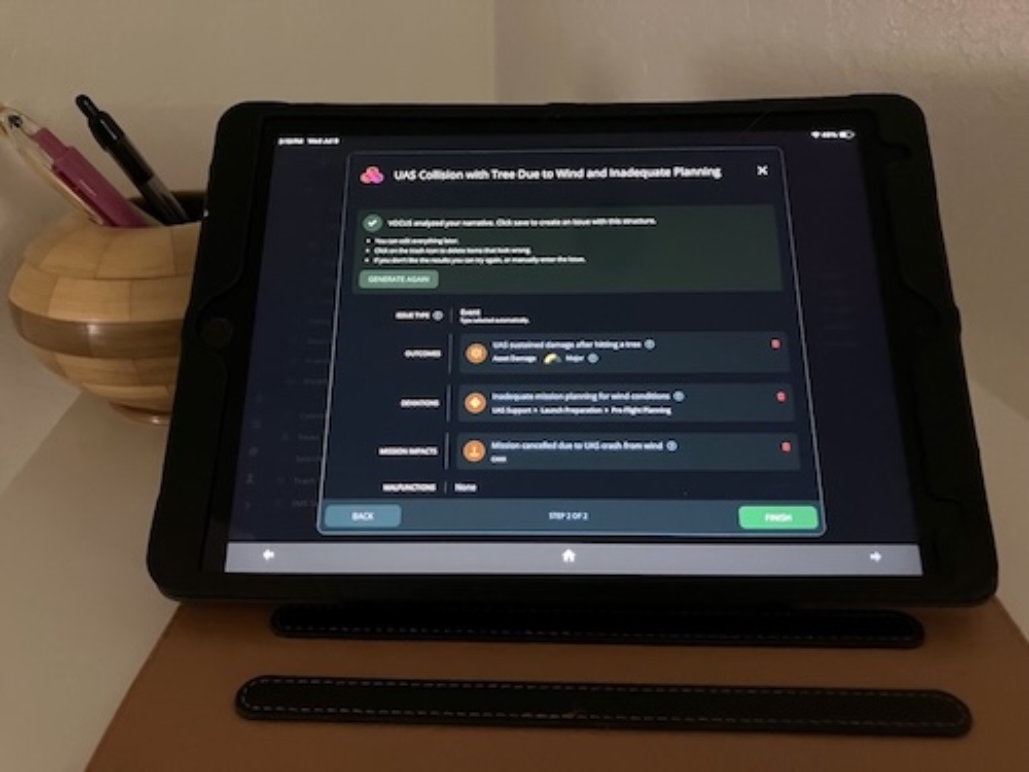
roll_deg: +0.2
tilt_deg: -27.1
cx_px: 514
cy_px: 386
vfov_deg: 49.7
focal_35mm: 28
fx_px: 832
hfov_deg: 63.4
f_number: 1.8
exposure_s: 1/15
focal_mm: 3.99
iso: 1000
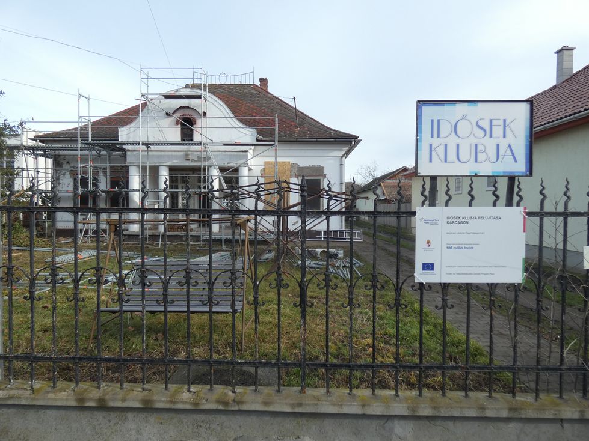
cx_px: 294
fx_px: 340
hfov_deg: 81.8
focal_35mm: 20
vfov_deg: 66.0
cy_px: 220
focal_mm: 3.6
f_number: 2.8
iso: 80
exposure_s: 1/500
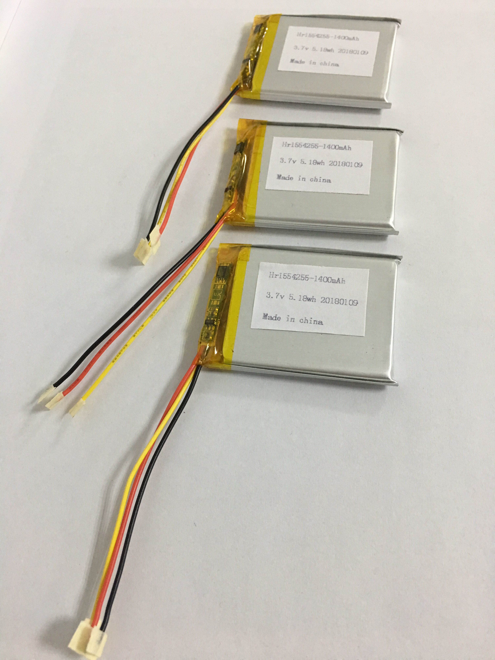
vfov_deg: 61.7
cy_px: 330
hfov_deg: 48.2
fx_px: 553
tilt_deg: -63.2
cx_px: 248
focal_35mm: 29
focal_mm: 4.15
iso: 64
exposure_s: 1/17
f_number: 2.2
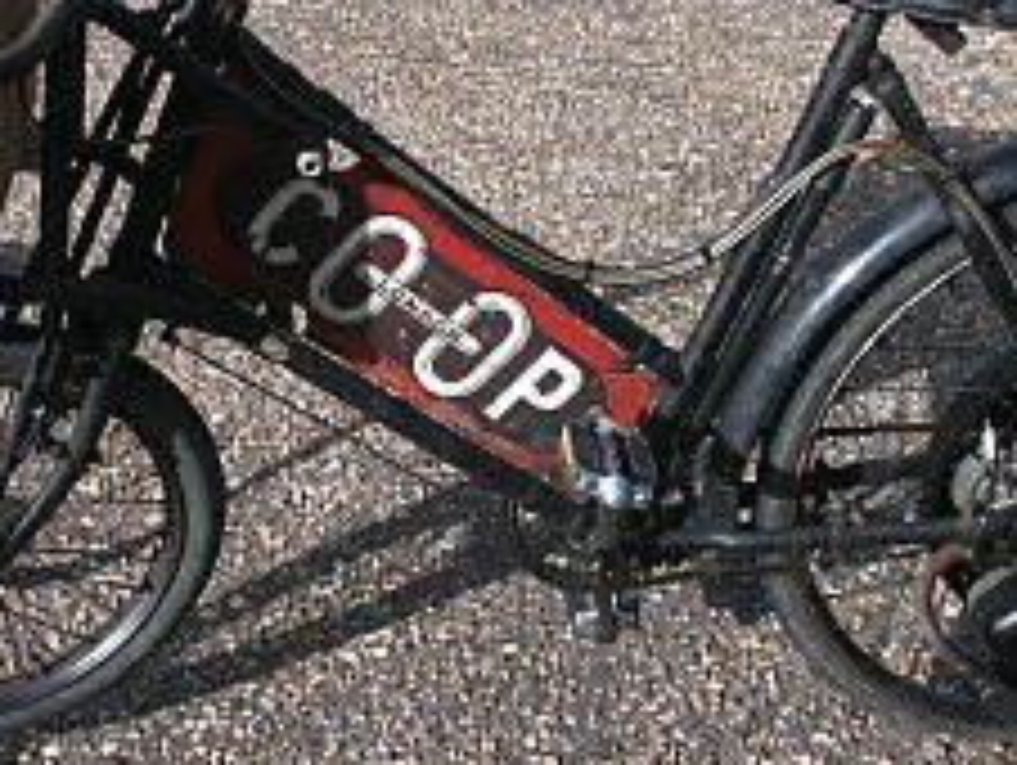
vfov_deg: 22.2
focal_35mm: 66
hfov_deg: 29.3
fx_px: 1941
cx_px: 439
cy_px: 279
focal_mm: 8.41
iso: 100
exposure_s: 1/350
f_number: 6.7
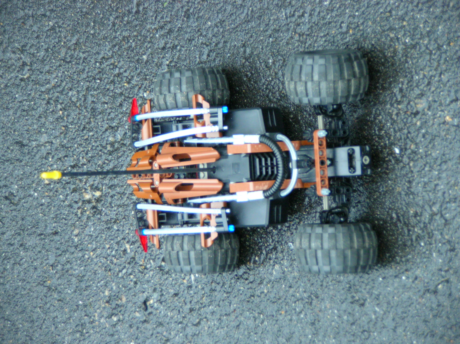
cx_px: 230
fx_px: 2191
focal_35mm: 165
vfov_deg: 9.0
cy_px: 172
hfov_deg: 12.0
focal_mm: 27.3
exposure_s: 1/127
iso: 114
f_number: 3.8
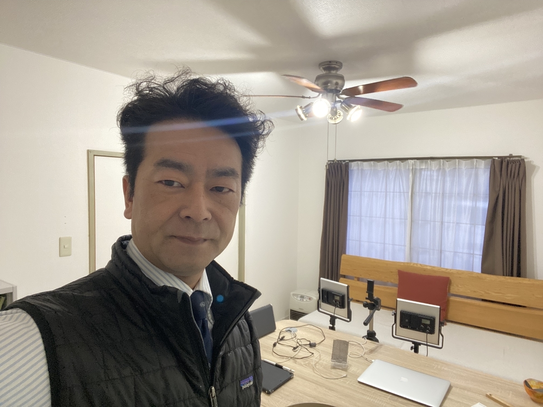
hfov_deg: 73.9
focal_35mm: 23
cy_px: 204
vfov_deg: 58.9
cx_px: 272
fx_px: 361
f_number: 2.2
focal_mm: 2.71
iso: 320
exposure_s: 1/33
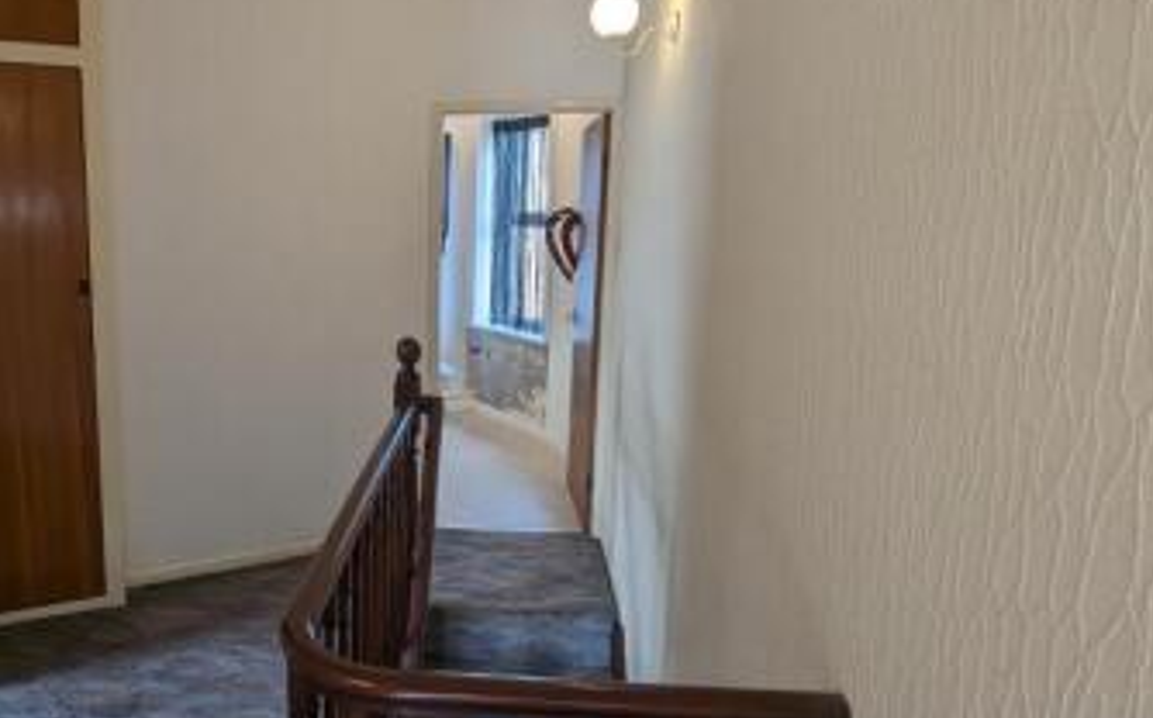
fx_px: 753
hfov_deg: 72.7
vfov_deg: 50.9
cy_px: 343
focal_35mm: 24
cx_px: 387
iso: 48
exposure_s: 1/37.2
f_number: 2.2
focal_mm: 1.95
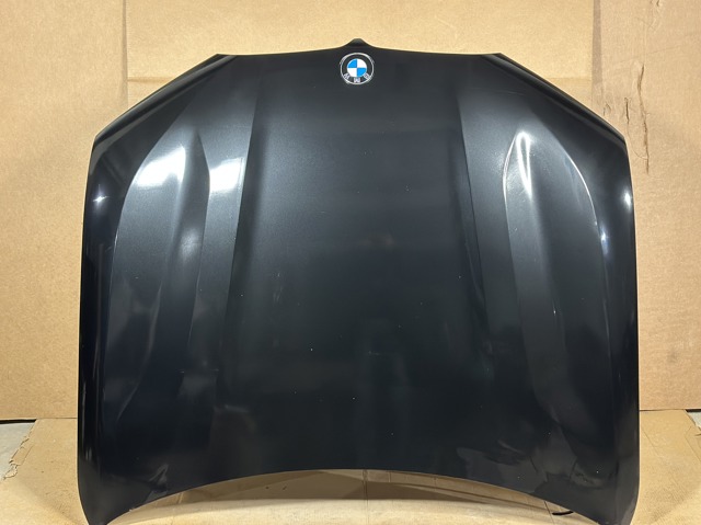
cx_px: 350
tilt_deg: -15.9
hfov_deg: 39.7
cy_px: 262
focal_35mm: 48
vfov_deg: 30.2
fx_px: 971
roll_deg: +0.6
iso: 640
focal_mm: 6.86
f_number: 1.78
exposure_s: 1/25
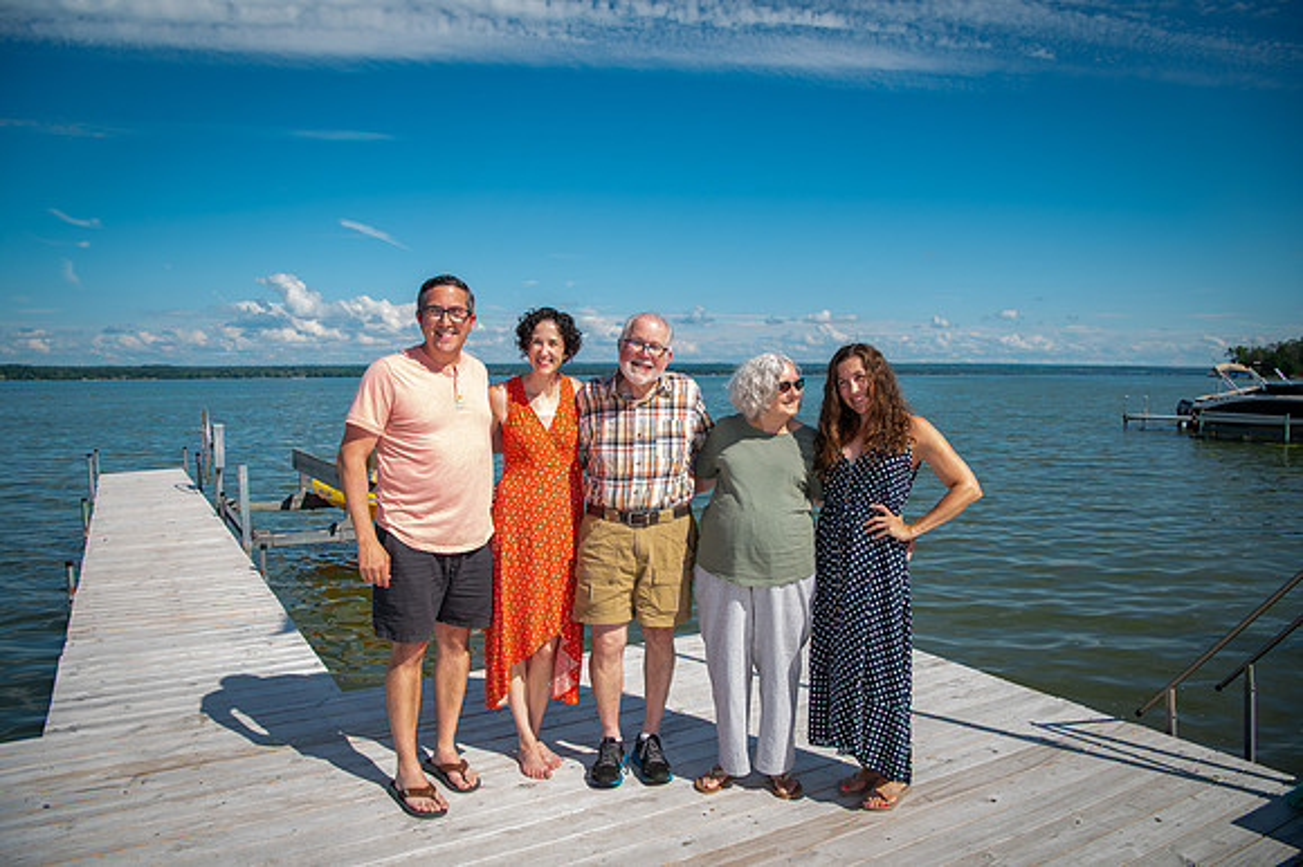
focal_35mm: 26
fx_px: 940
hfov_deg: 69.4
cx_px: 652
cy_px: 434
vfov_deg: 49.5
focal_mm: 26
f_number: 7.1
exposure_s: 1/200
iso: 50
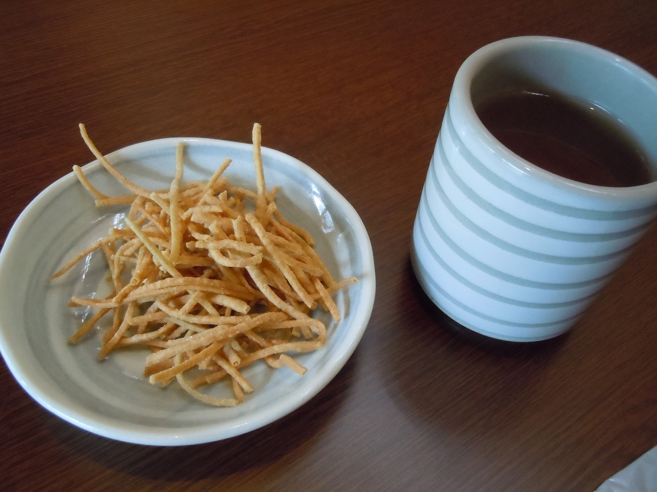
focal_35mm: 33
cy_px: 246
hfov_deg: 55.4
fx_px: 626
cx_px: 328
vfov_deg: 42.9
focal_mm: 5.9
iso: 800
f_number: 4
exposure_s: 1/80
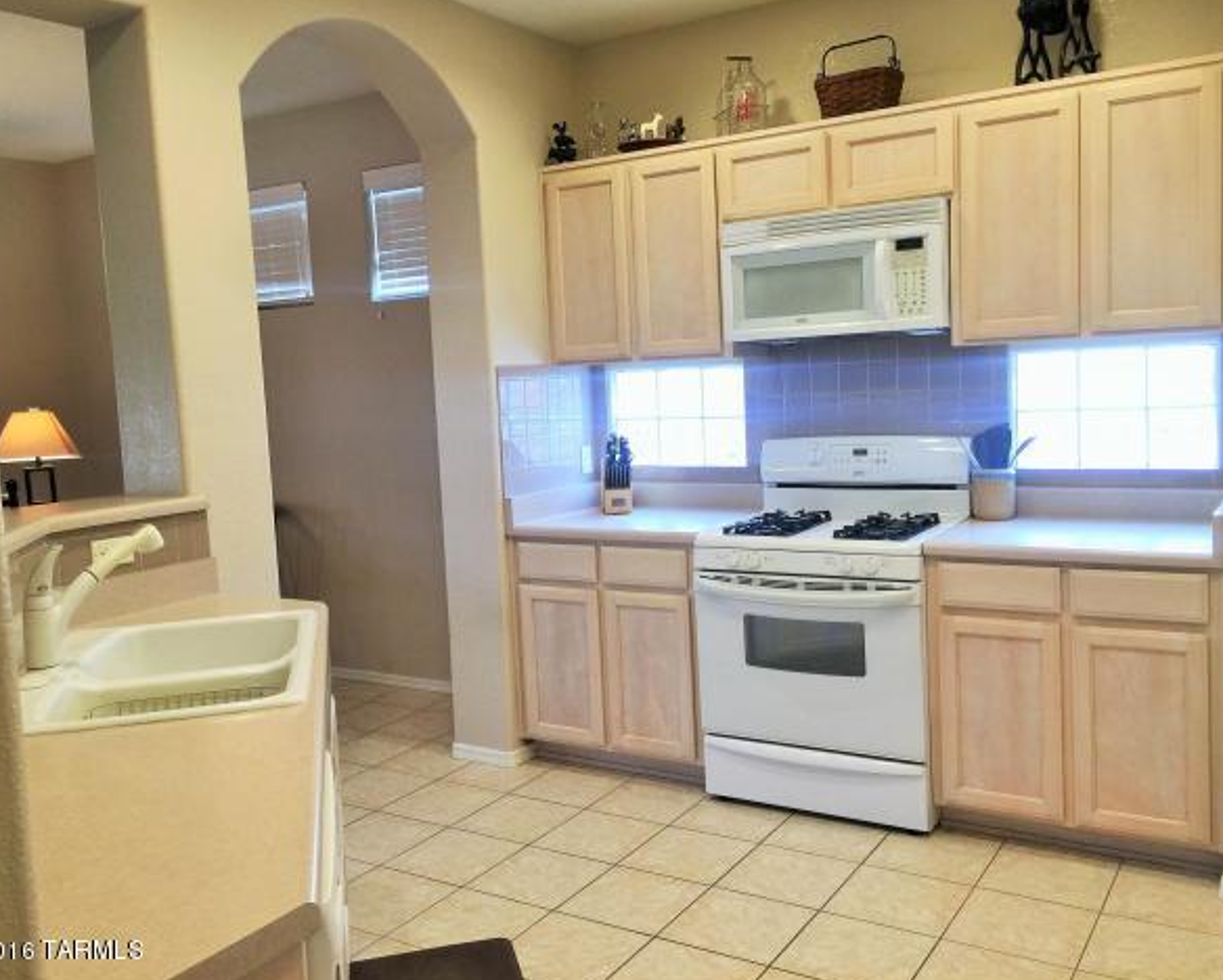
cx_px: 616
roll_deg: +2.5
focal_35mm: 31
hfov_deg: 57.1
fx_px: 1123
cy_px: 490
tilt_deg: -5.7
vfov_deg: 47.2
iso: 40
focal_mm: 4.15
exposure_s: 1/30
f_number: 2.2
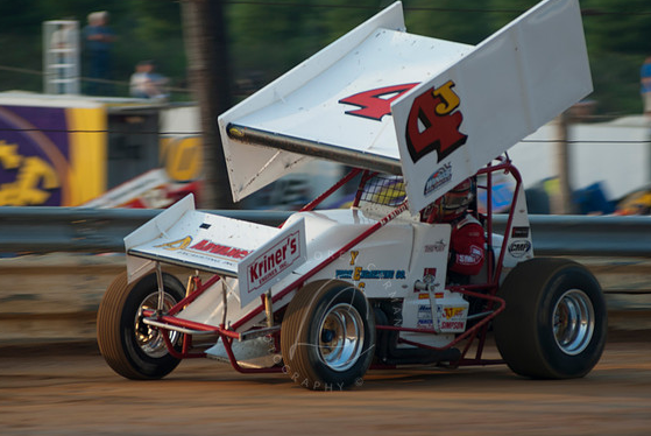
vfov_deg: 4.4
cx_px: 331
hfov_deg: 6.6
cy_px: 212
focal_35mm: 311
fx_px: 5630
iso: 100
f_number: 4
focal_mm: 200
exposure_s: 1/400
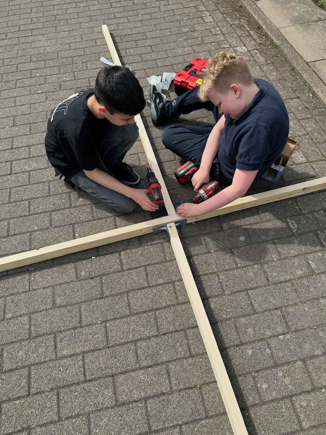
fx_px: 301
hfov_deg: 56.8
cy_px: 218
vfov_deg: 71.6
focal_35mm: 24
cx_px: 163
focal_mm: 6.76
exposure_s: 1/2604
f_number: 1.78
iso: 80
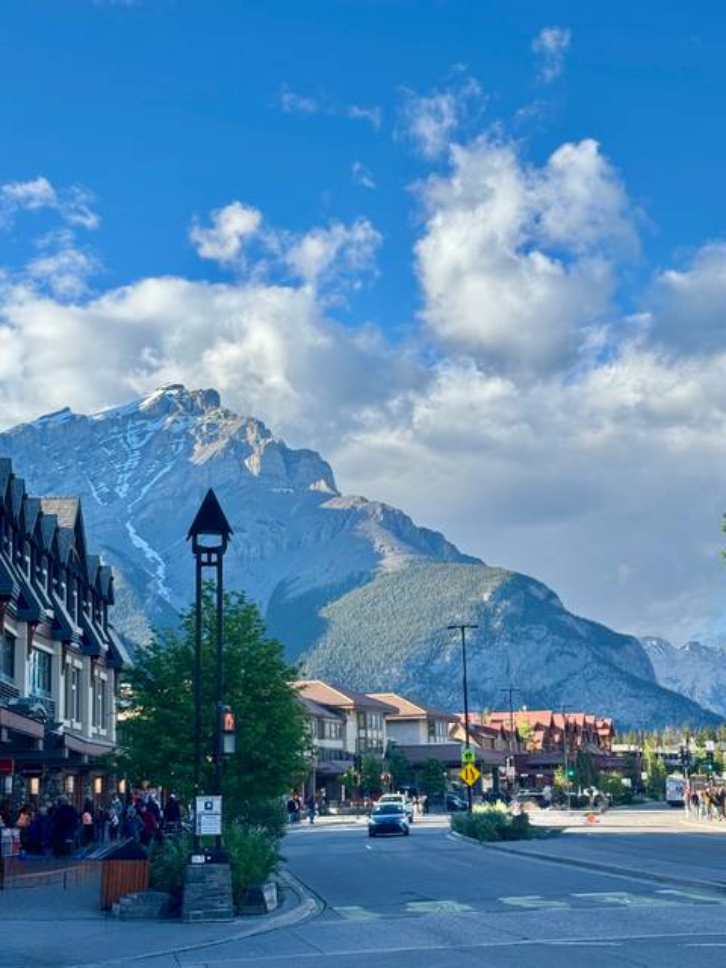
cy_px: 484
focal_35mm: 48
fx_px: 1342
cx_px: 363
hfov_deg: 30.3
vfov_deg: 39.7
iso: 64
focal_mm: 6.76
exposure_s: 1/1681
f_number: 1.78
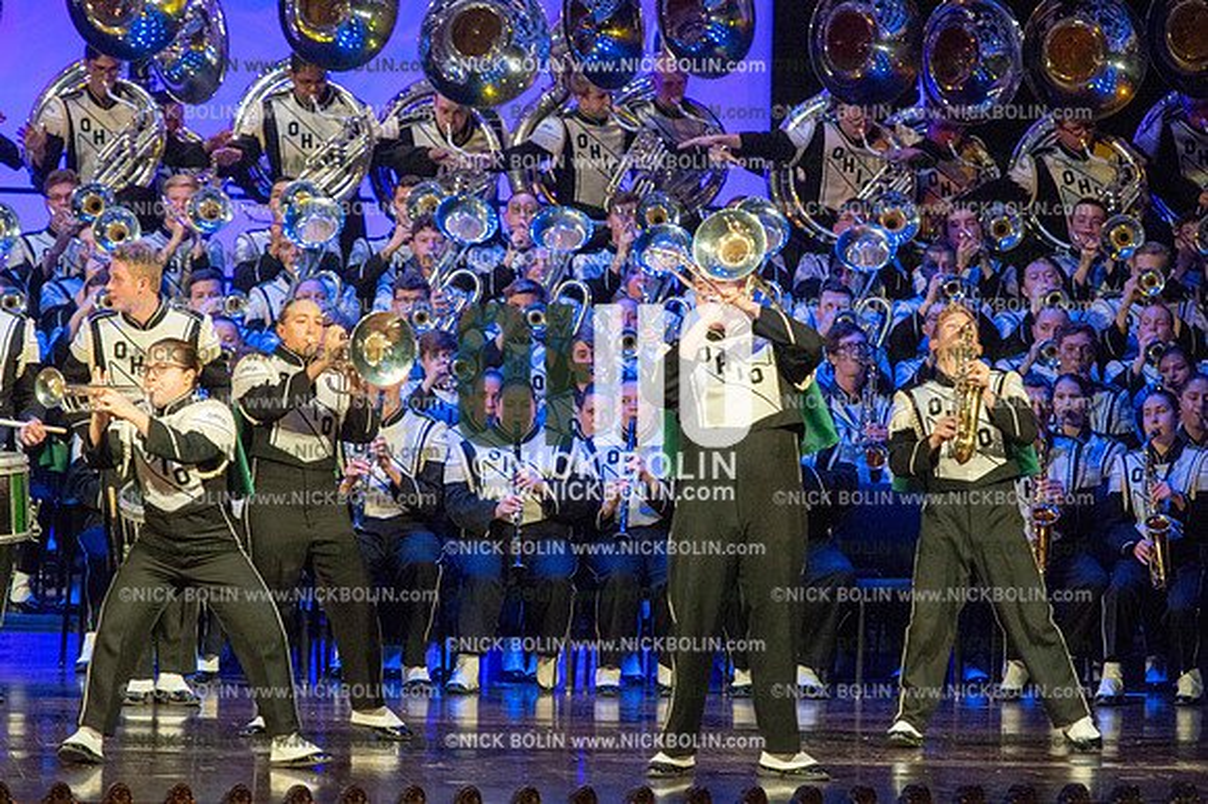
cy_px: 402
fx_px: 8048
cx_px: 604
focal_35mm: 240
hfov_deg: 8.6
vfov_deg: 5.7
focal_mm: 240
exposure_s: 1/320
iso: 8000
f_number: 5.6
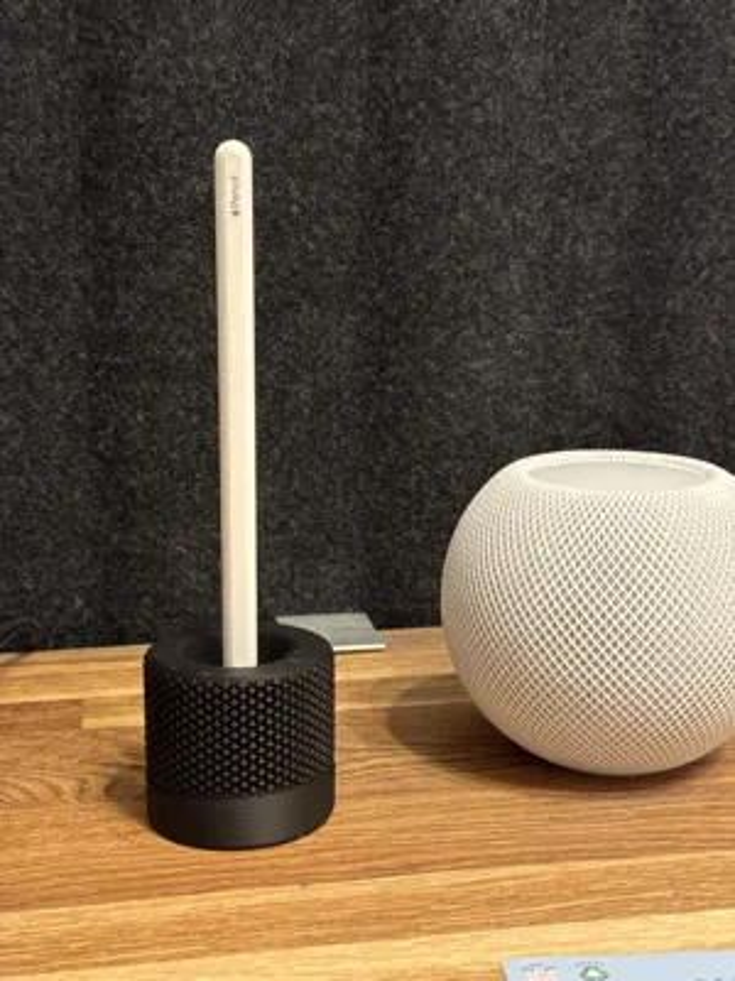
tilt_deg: -11.9
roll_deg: +0.3
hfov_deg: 30.3
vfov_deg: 39.7
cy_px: 490
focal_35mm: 48
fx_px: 1359
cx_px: 368
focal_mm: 6.76
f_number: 1.78
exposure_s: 1/40
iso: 500
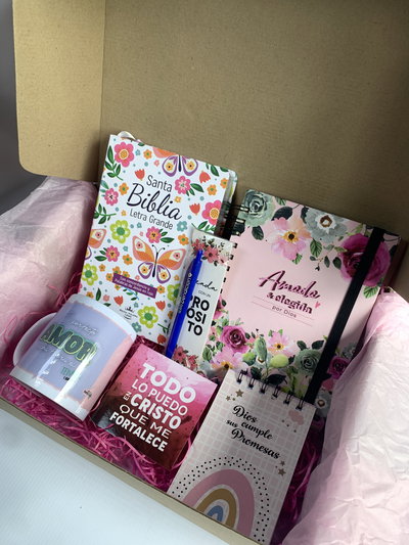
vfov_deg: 67.3
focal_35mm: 26
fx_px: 409
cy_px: 272
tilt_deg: -49.7
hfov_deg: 53.1
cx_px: 204
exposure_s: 1/121
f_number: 1.8
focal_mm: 4.25
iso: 32
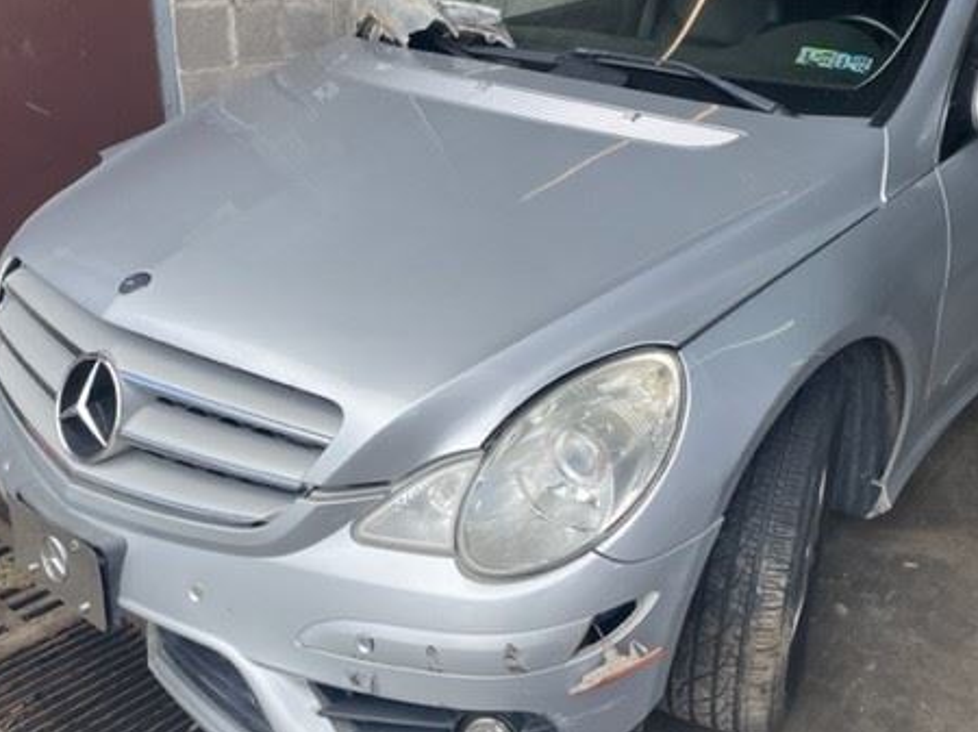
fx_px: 1045
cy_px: 330
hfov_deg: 49.8
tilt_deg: -23.5
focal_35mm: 37
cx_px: 600
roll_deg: +2.6
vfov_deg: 38.6
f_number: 1.6
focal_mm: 4.2
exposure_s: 1/629
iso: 32
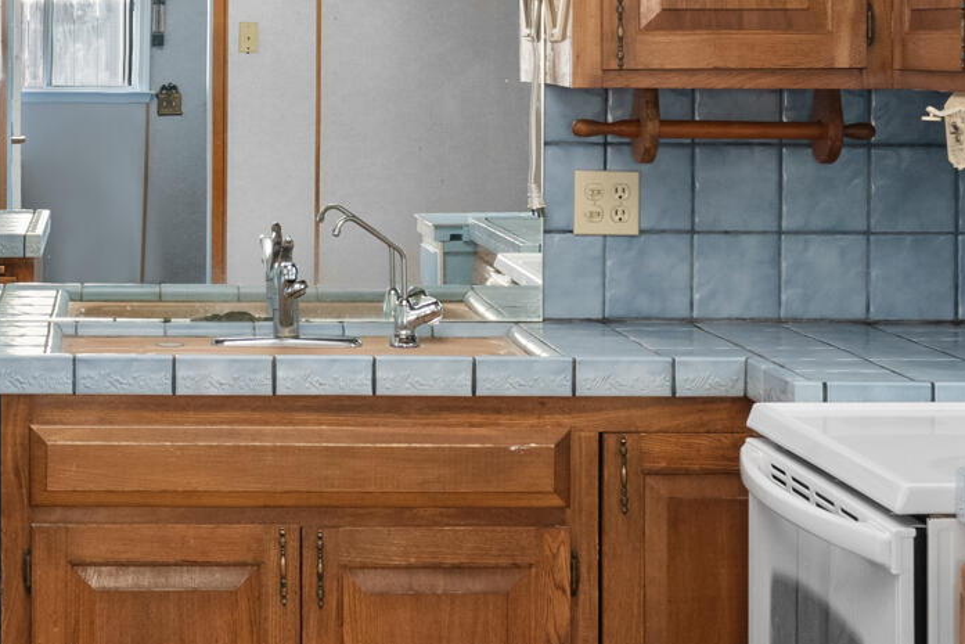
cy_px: 13
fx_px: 2788
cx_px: 154
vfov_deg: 13.0
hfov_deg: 19.4
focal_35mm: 104
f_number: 8
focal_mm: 29
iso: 1000
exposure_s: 1/3
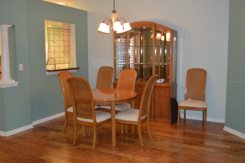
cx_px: 122
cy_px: 82
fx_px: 224
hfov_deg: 57.3
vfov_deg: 39.9
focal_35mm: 33
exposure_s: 1/60
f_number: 4
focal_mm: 22
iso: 800
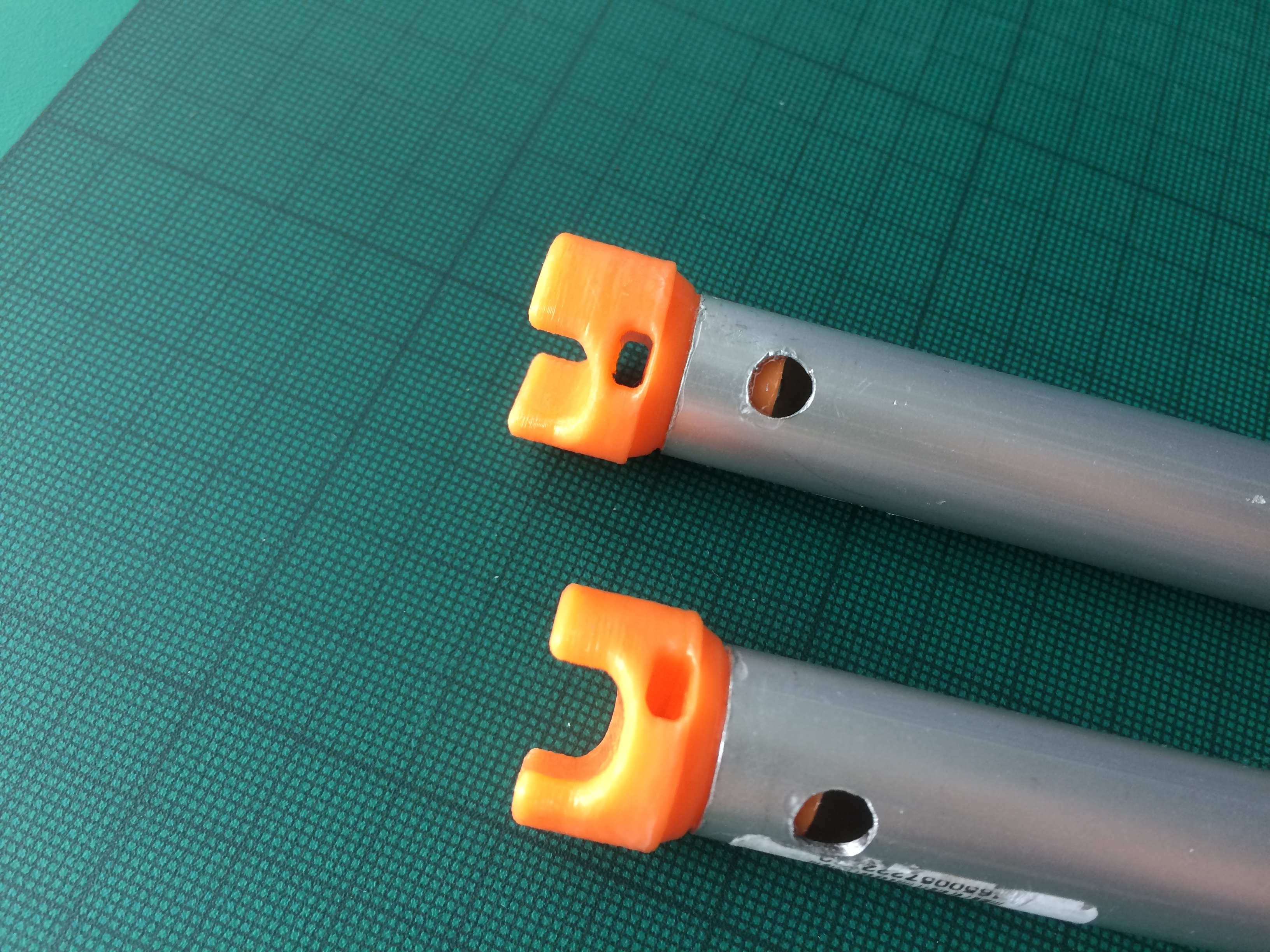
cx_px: 635
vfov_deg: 48.2
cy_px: 476
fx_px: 1064
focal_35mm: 29
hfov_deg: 61.7
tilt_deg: -64.5
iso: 64
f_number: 2.2
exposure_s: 1/30
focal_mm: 4.15
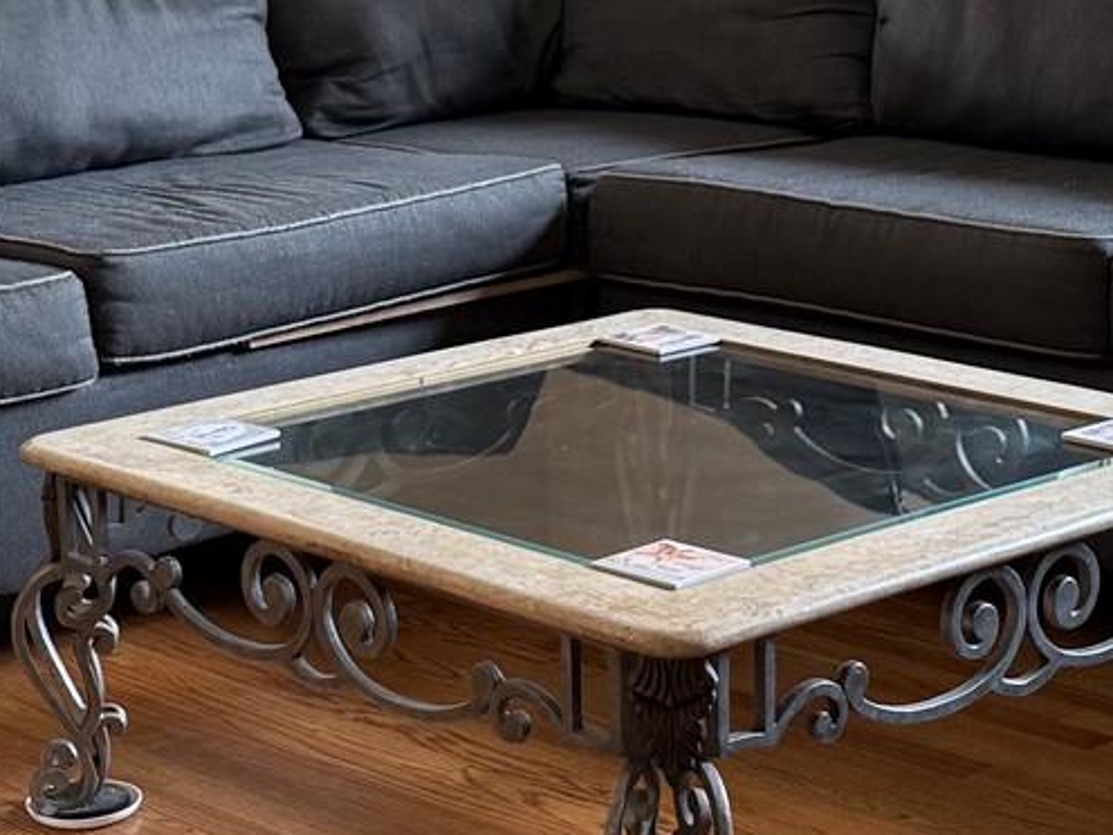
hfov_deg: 19.8
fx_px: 3183
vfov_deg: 14.9
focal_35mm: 99
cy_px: 247
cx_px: 381
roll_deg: +1.2
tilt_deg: -9.8
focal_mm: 6.76
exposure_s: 1/60
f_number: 1.78
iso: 160
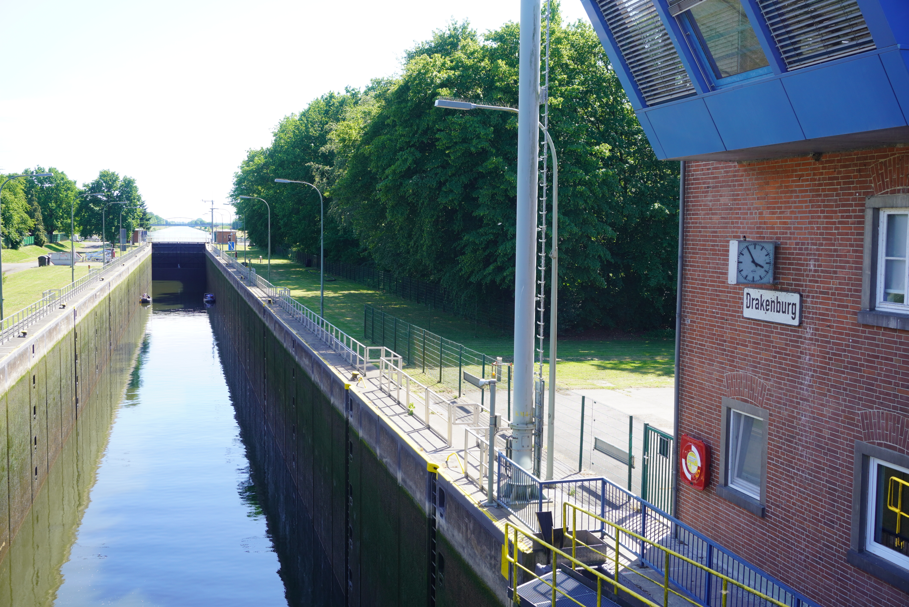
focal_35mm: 38
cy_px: 304
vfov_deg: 35.5
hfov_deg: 51.3
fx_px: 947
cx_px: 454
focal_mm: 25
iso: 100
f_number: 6.3
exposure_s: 1/100
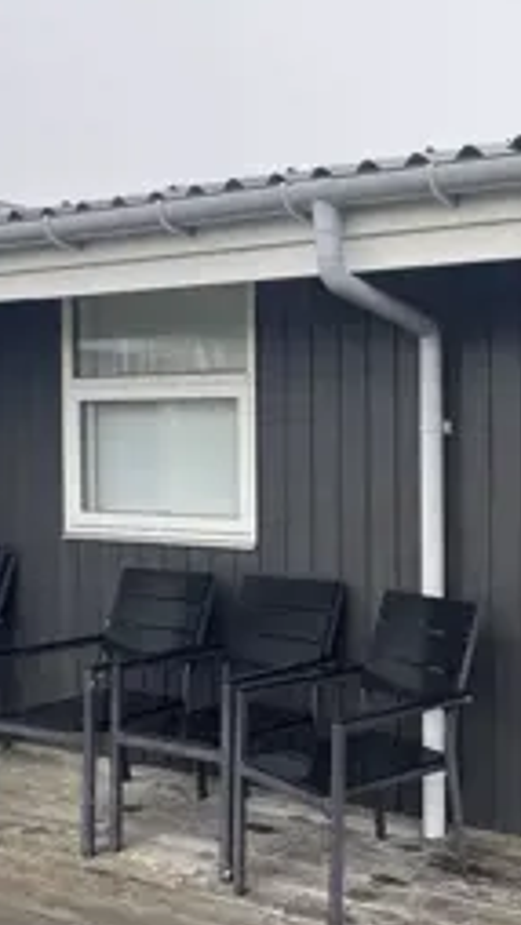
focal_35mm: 36
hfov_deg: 27.7
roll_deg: -0.5
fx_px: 884
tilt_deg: -1.7
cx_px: 667
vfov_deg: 55.3
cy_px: 459
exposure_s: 1/144
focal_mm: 2.22
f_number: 2.2
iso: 40
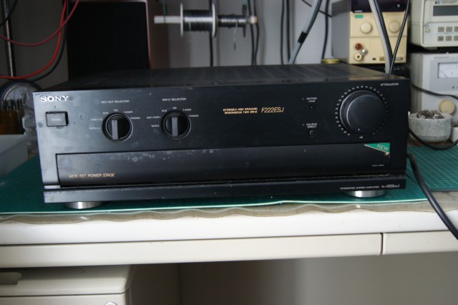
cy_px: 152
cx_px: 229
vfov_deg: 31.9
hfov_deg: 46.4
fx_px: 534
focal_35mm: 42
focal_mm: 28
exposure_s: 1/15
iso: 400
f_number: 4.5
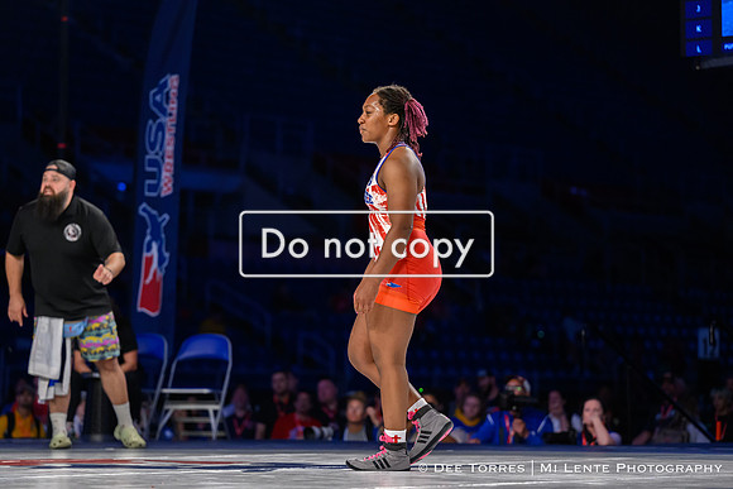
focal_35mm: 126
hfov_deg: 16.2
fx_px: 2572
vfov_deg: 10.9
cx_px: 318
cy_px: 271
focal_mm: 110
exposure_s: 1/800
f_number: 2.8
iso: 3200
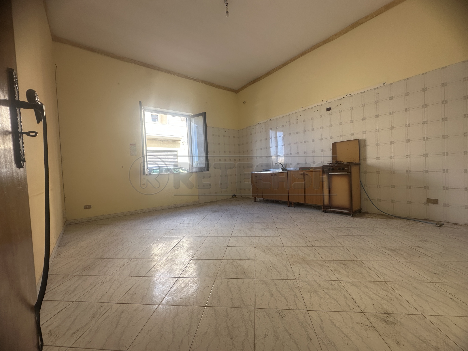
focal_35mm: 14
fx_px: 189
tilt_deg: -1.7
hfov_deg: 102.1
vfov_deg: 85.7
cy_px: 176
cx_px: 234
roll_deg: +2.9
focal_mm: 2.22
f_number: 2.2
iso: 40
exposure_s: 1/102
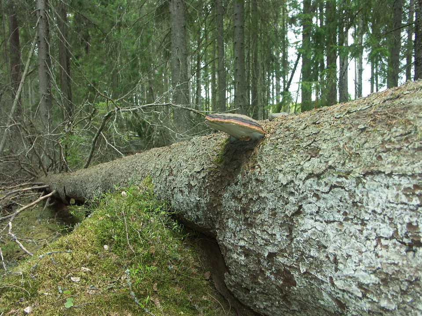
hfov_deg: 51.4
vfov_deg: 39.7
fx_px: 439
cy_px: 158
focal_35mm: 36
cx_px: 211
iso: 200
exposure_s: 1/320
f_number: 2.8
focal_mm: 9.18
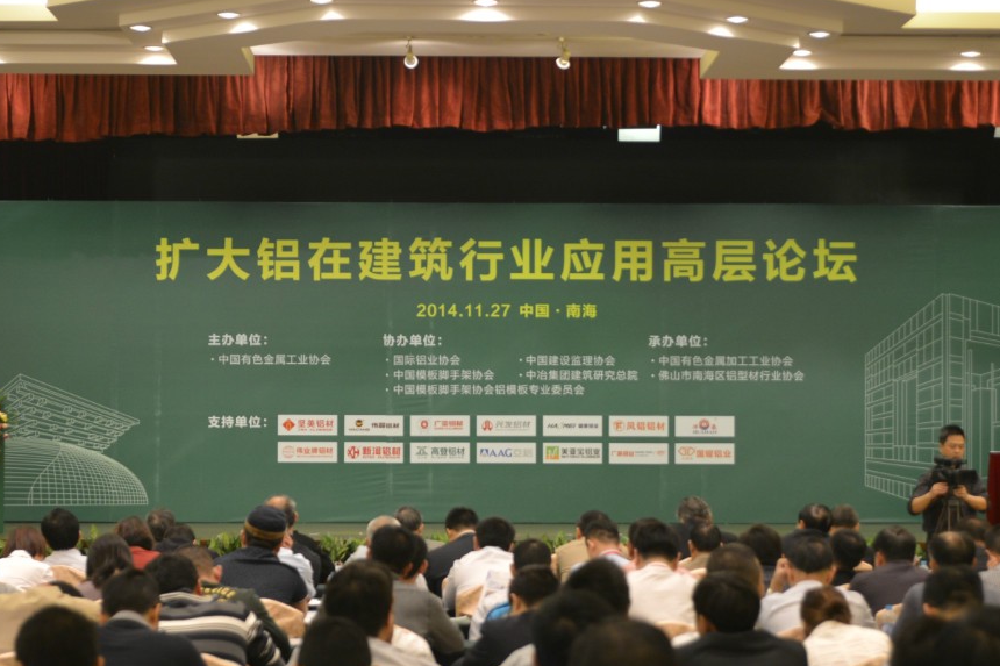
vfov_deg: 14.7
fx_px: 2583
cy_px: 404
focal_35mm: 93
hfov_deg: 21.9
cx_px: 469
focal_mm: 50
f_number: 3.5
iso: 800
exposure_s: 1/80
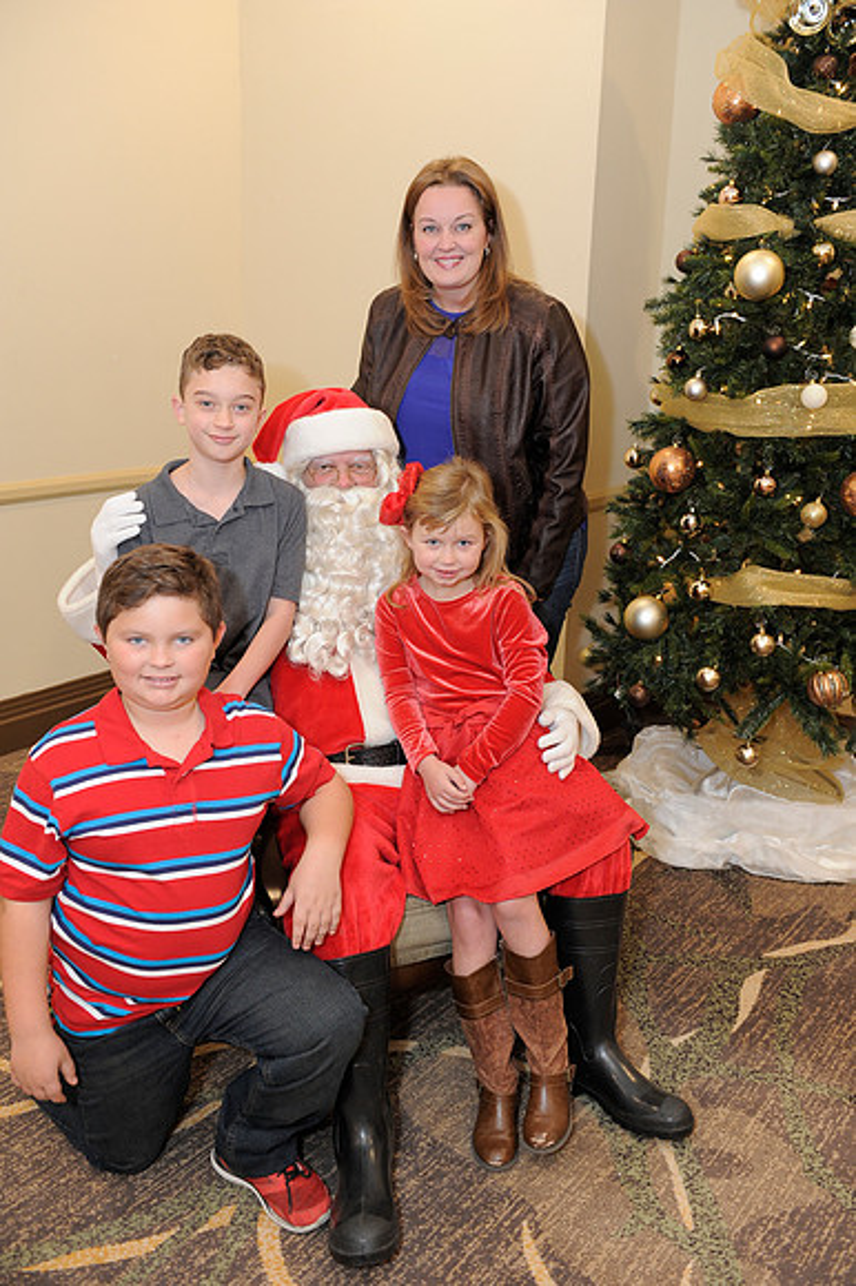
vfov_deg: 55.8
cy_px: 643
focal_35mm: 34
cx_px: 428
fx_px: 1214
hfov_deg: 38.8
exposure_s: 1/100
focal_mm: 34
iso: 1600
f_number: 4
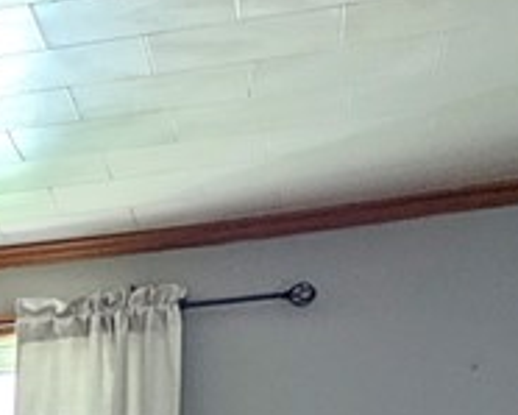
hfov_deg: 11.1
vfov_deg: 10.3
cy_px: 922
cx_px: -868
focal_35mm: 134
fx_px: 2055
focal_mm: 5.43
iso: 59
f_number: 1.89
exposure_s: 1/60
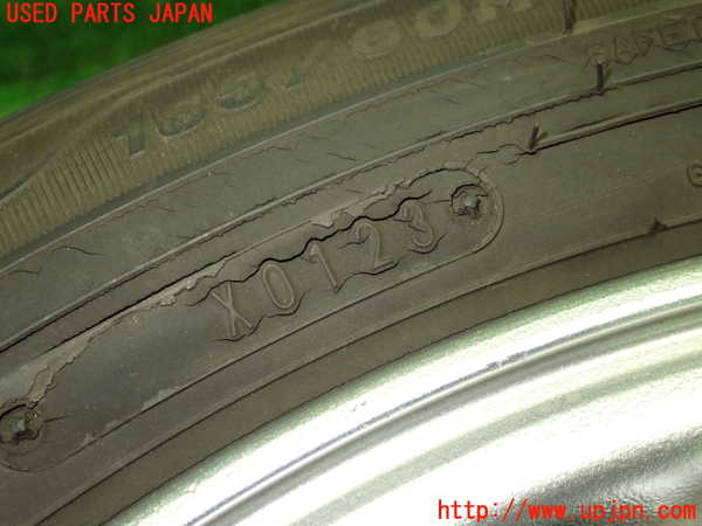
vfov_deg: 32.9
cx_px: 351
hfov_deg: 42.9
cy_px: 263
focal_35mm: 44
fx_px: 892
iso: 320
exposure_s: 1/40
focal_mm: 7.84
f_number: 2.9
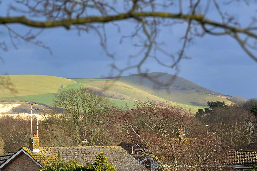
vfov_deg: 5.4
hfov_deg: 8.1
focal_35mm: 254
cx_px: 29
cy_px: 156
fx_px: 1812
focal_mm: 135
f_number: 5
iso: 200
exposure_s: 1/400
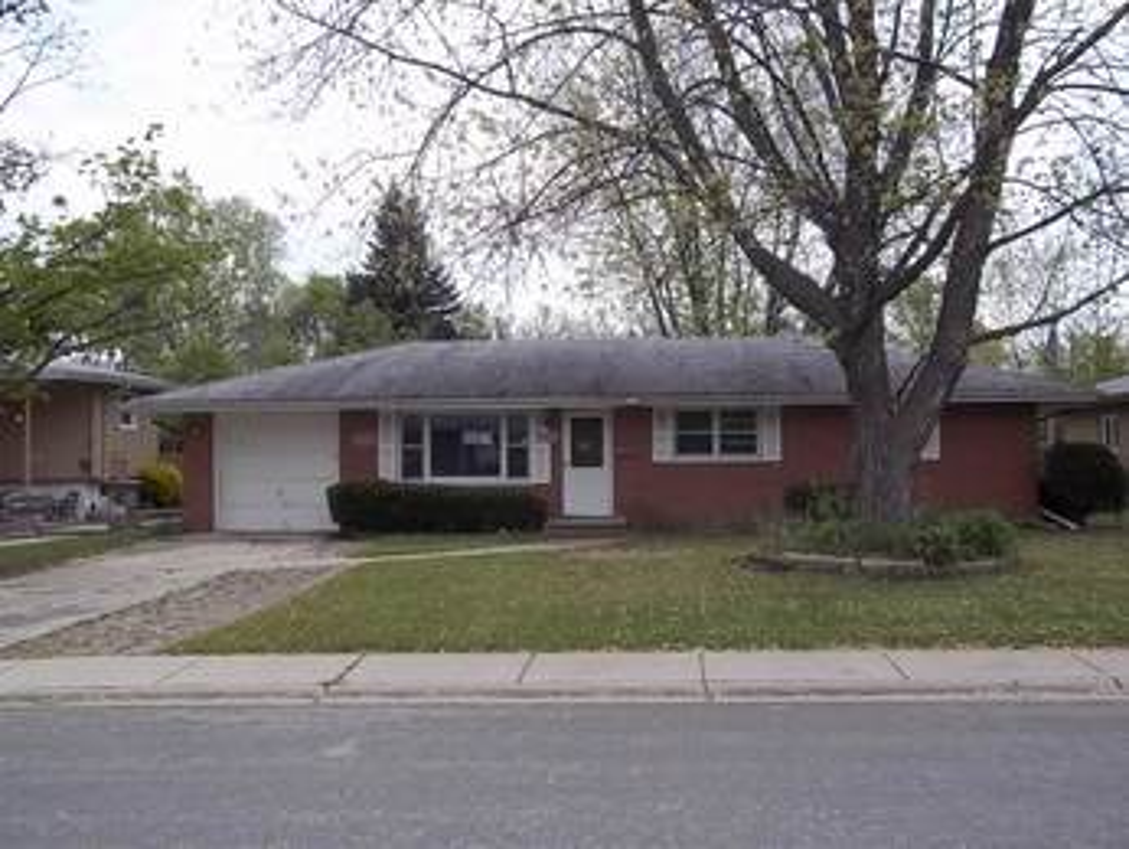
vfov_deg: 39.7
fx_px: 1175
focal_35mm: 36
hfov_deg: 51.3
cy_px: 424
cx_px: 564
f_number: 8
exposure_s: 1/160
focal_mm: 6.5
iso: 80
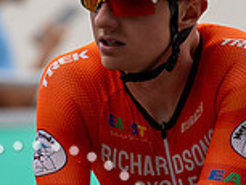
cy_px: 86
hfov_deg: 1.4
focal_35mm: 1386
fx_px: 9857
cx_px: 170
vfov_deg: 1.1
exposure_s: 1/1000
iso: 640
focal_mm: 200
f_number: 3.5
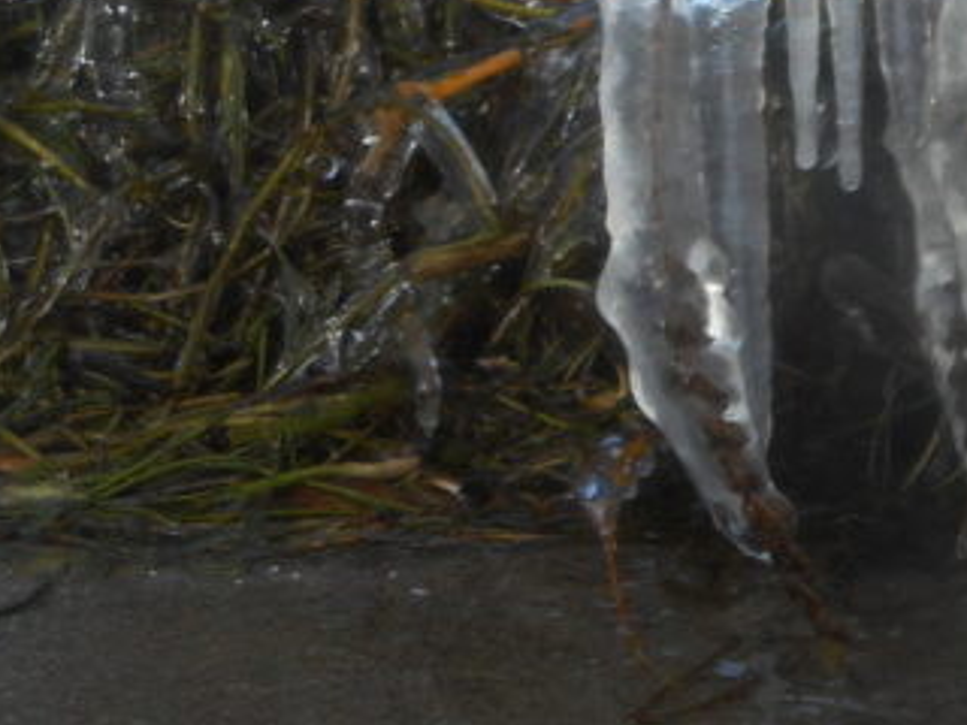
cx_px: 1293
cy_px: -190
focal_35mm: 80
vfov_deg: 17.4
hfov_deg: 21.8
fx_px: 2235
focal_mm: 4.5
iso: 80
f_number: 3.7
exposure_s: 1/320
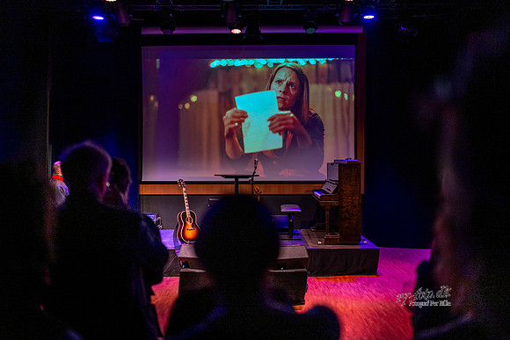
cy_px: 170
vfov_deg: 36.9
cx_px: 255
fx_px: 510
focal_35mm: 36
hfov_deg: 53.1
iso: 1250
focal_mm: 35
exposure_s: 1/200
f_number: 1.4
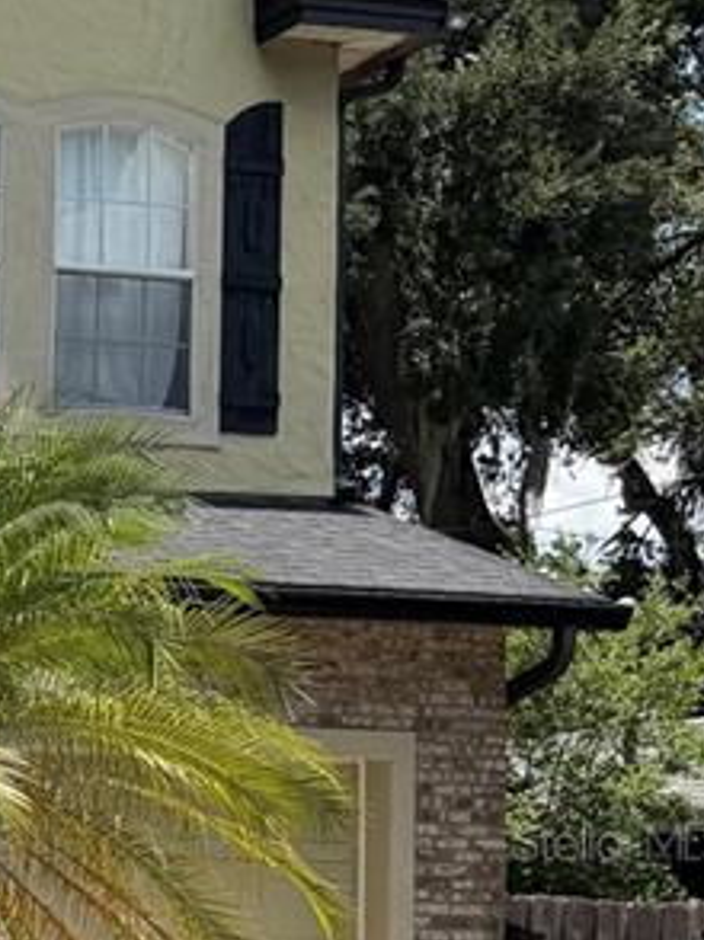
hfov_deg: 13.1
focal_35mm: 98
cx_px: -701
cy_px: 841
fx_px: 2661
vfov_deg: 19.7
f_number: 1.78
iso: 100
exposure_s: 1/4167
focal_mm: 6.76
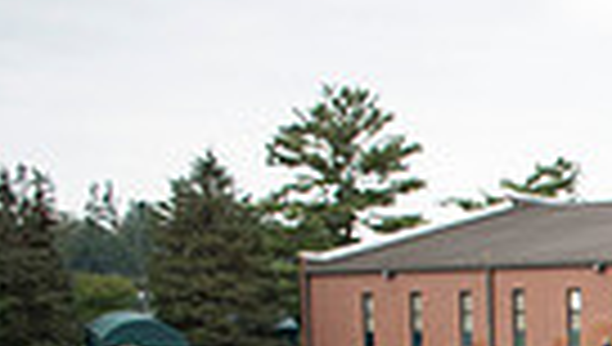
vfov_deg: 10.3
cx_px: 1220
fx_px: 1739
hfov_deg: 15.8
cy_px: 726
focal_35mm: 107
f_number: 2.8
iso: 400
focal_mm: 24
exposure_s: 1/400
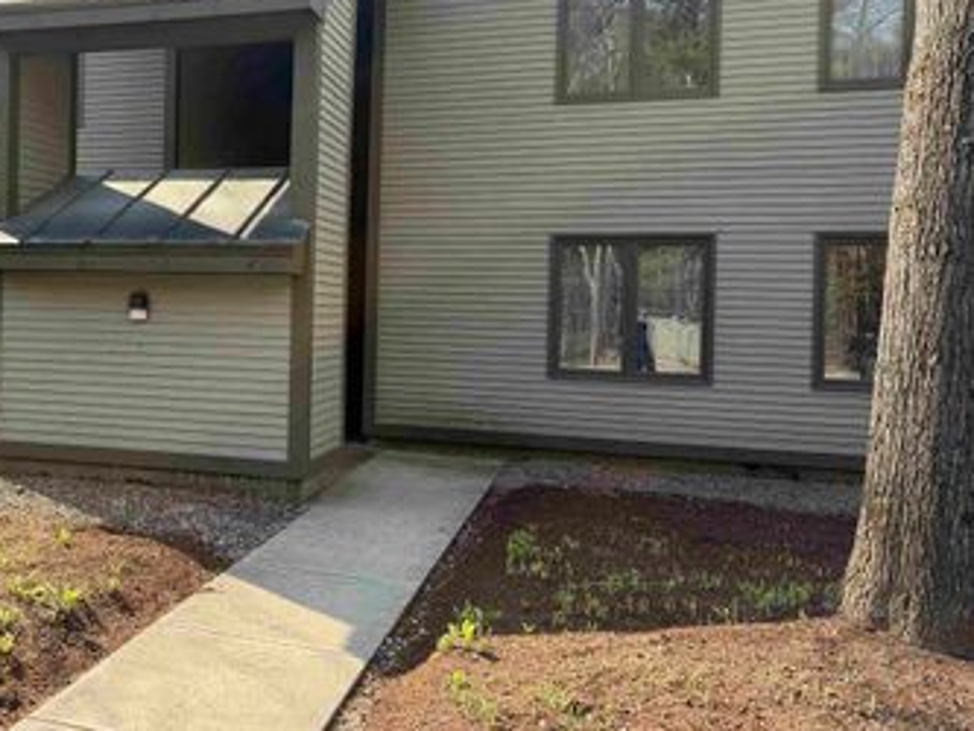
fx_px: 1013
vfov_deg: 39.5
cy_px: 297
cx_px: 246
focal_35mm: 36
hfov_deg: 49.3
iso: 100
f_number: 1.78
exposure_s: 1/1689
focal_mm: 6.76
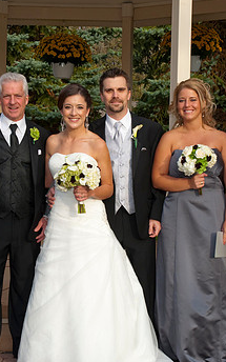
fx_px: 787
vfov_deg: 25.9
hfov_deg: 16.3
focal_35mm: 80
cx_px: 99
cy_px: 195
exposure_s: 1/200
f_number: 9
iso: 200
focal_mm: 31
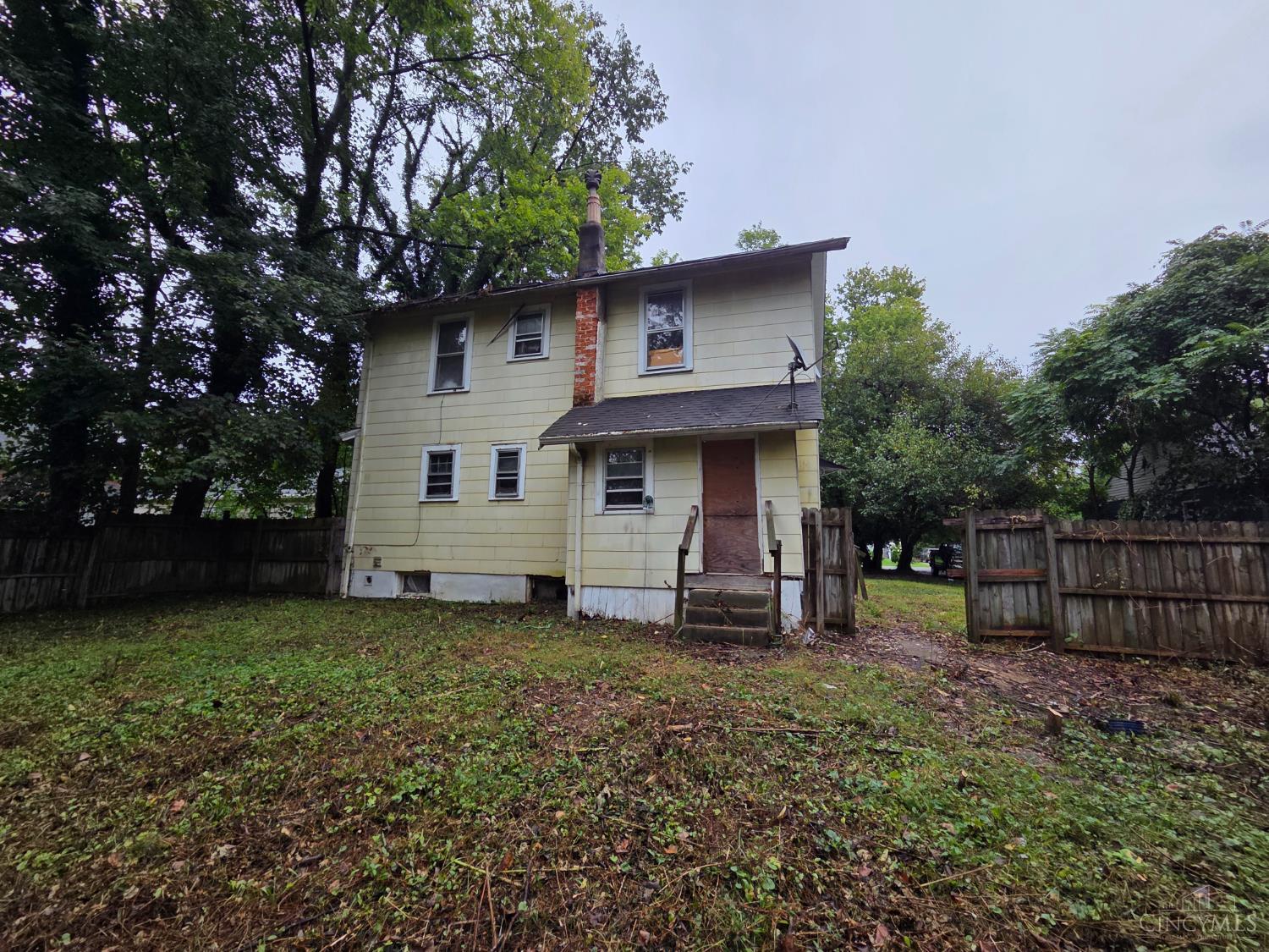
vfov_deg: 89.9
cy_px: 476
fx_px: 477
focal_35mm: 13
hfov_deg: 106.2
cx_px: 634
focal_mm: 2.2
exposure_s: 1/453
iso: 50
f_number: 2.2
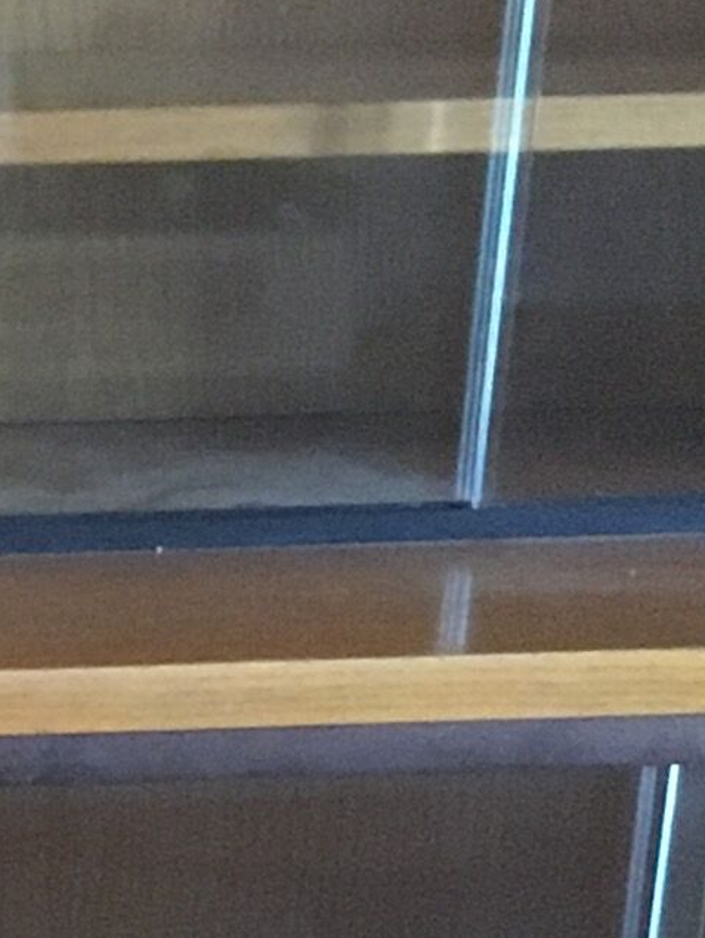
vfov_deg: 10.4
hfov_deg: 7.1
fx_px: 4992
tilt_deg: -17.0
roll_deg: -0.7
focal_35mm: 184
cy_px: 1360
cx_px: -1515
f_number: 2.2
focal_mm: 4.15
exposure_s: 1/17
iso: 250
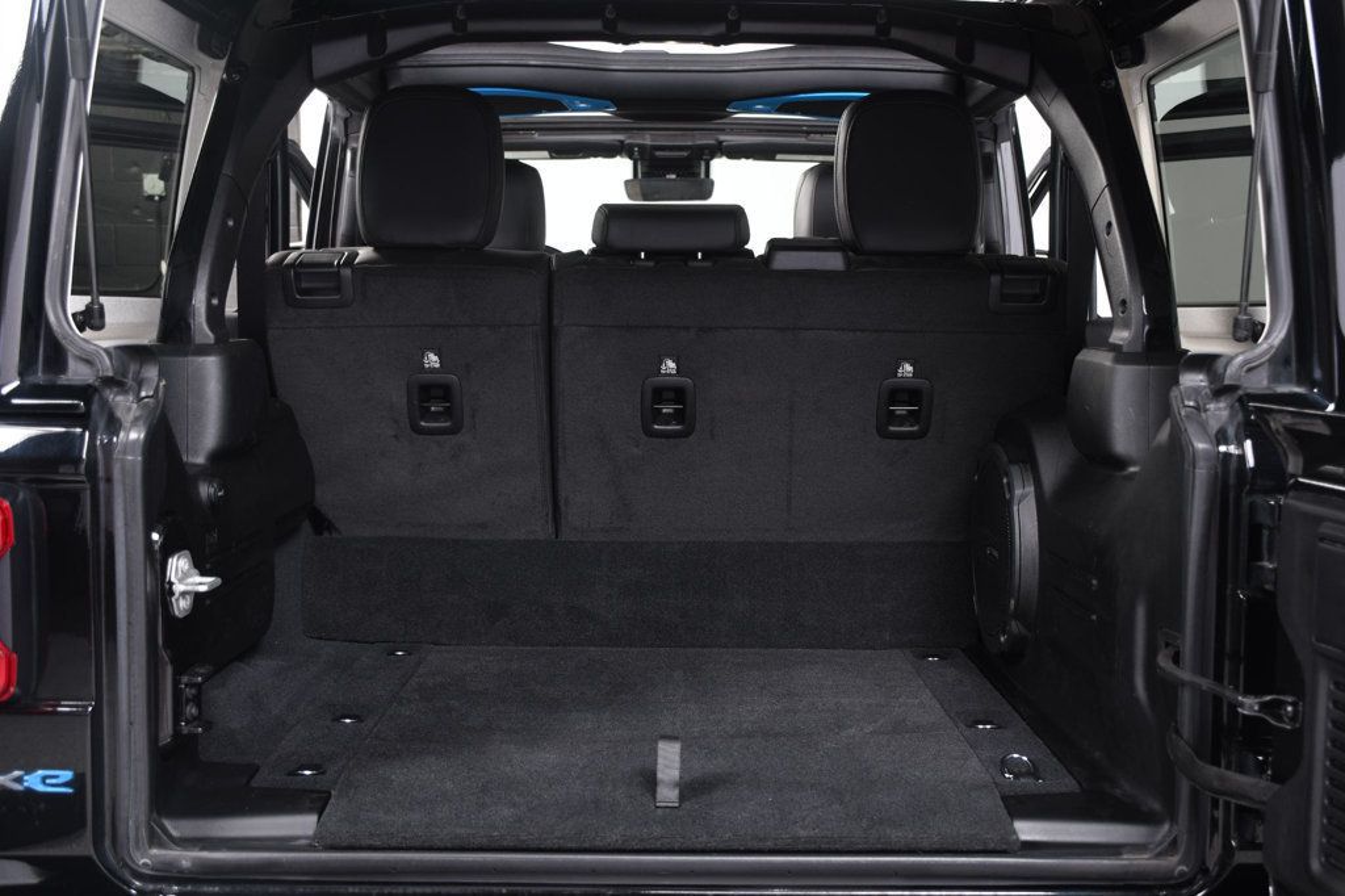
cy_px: 448
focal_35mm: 39
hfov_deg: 49.6
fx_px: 1457
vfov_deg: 34.2
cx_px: 672
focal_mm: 26
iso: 100
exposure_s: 1/160
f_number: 3.8
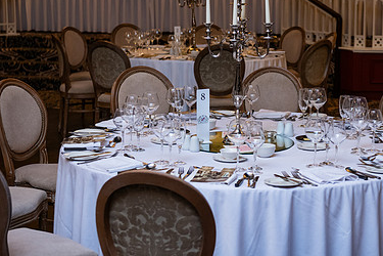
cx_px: 246
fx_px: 904
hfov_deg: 23.8
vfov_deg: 16.1
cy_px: 94
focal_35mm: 85
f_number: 3.5
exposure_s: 1/160
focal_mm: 55
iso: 800
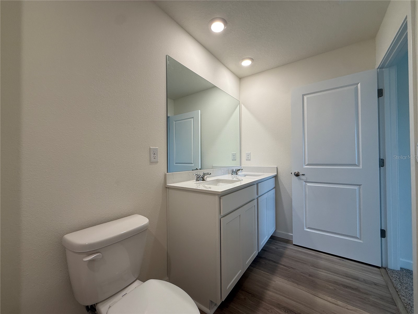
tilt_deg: +0.5
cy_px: 157
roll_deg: +0.3
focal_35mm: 14
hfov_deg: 102.1
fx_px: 169
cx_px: 209
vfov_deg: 85.7
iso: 100
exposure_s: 1/120
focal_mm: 2.22
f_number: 2.2
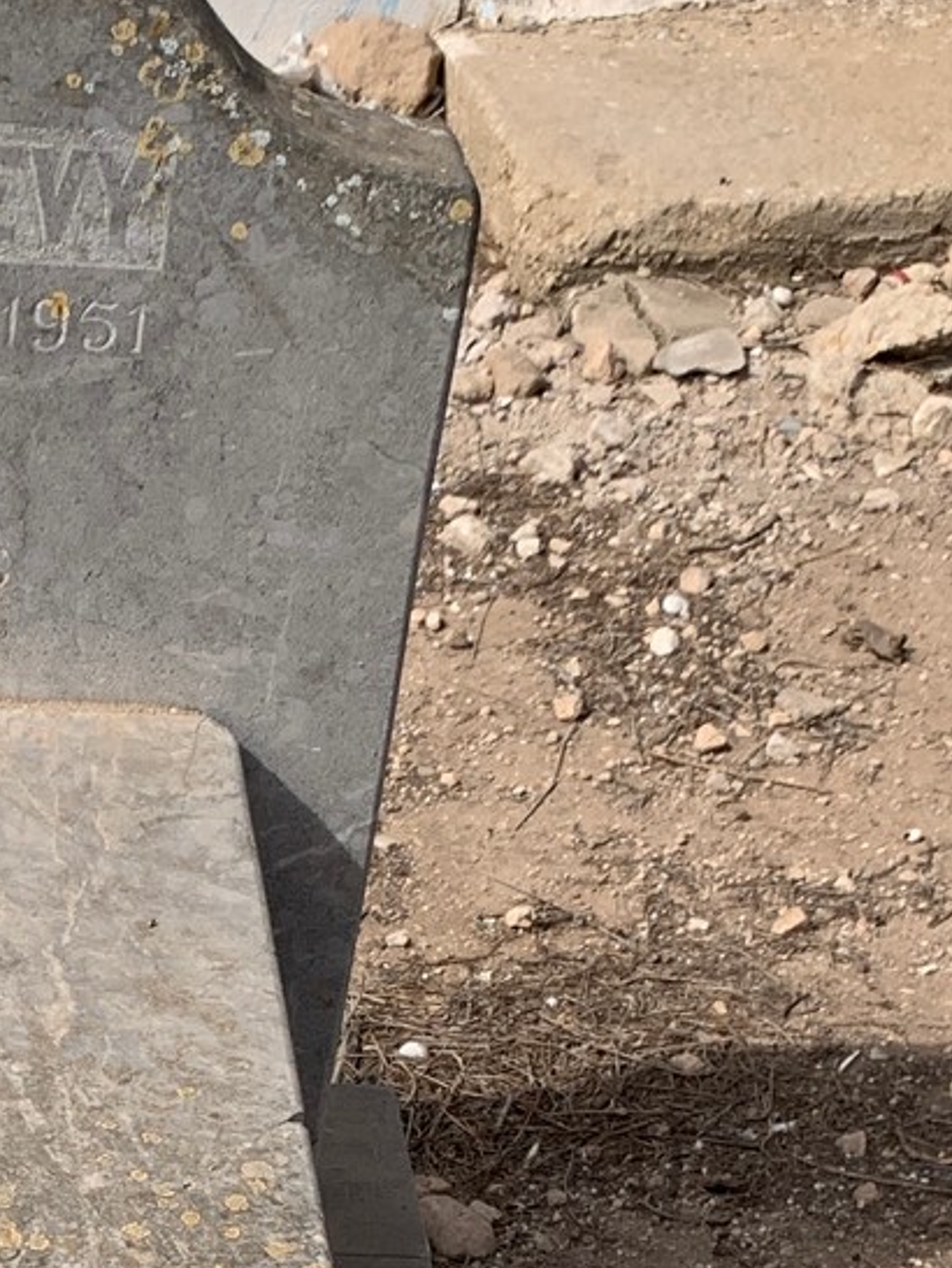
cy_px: 1737
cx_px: -186
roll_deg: -5.5
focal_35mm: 96
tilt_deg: -40.7
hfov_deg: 14.9
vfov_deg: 18.7
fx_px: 3517
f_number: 1.8
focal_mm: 4.25
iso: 25
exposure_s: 1/3521
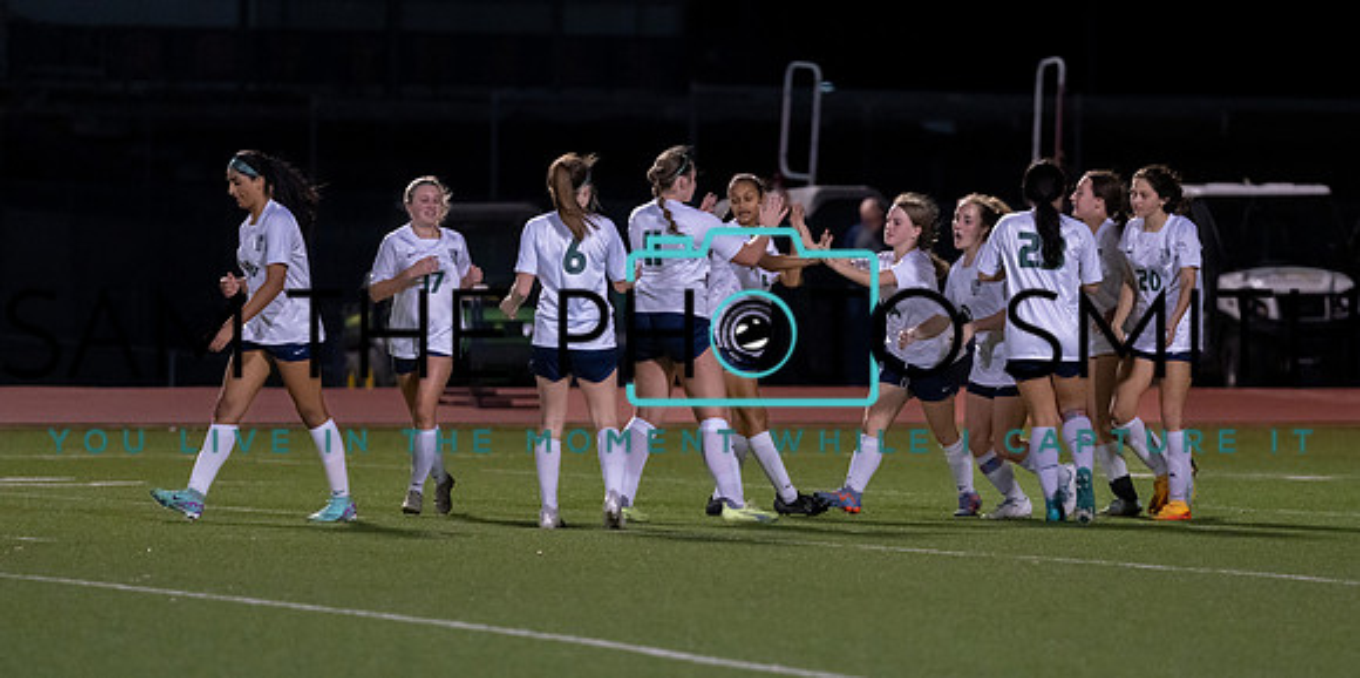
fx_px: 9129
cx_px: 761
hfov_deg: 8.5
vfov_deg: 4.3
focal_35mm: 260
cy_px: 411
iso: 4000
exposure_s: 1/1000
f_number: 2.8
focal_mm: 200
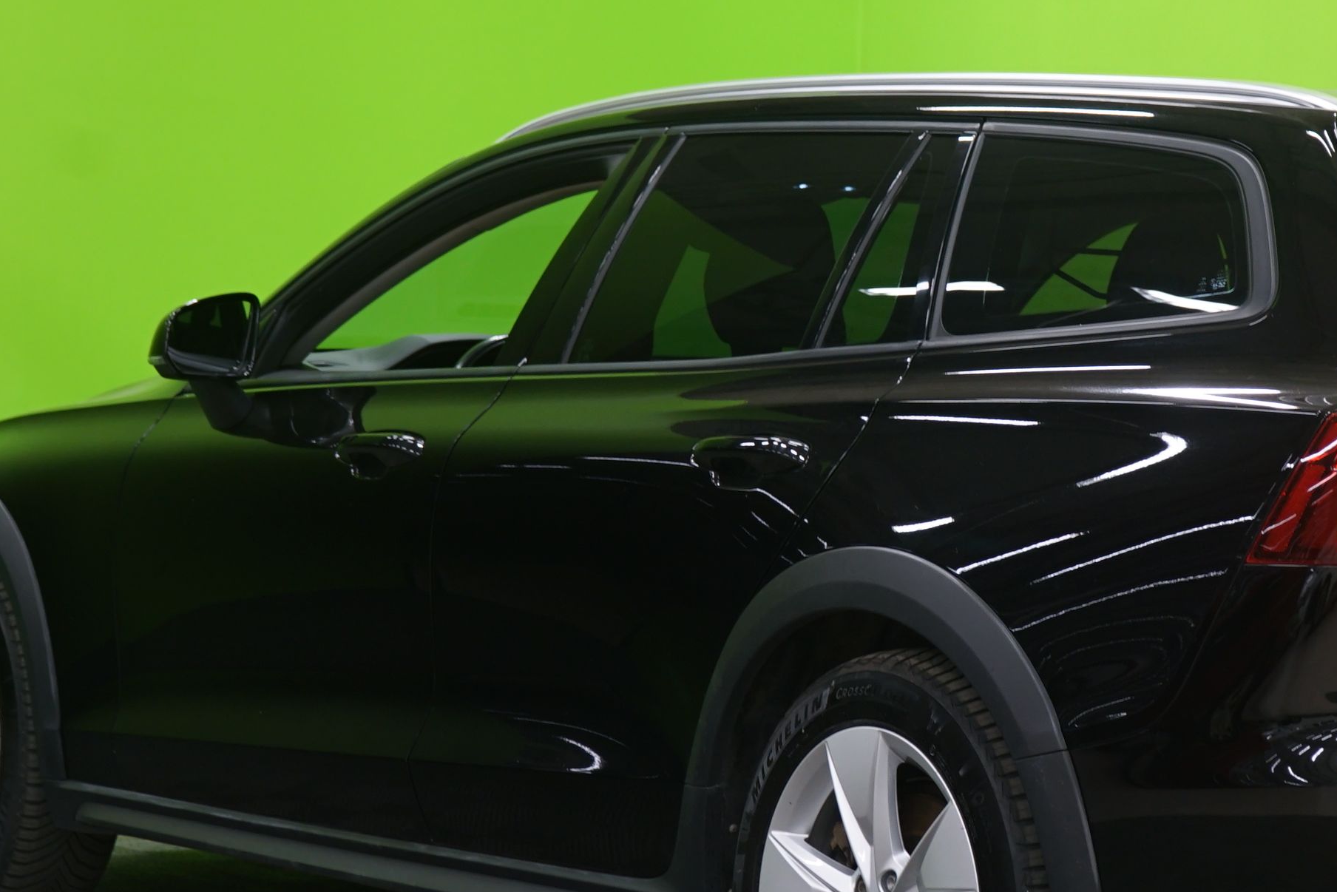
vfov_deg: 12.3
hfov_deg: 18.3
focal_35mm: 111
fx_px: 4123
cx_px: 1075
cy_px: 436
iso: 400
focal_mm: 51
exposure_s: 1/6
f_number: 5
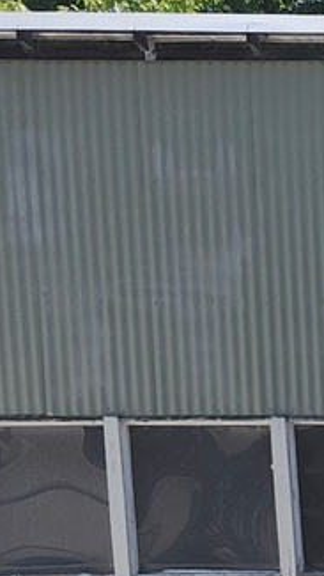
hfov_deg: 6.6
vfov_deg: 13.2
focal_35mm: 158
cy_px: 705
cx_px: 1158
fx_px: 2411
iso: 25
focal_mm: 5.54
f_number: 1.8
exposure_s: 1/1044
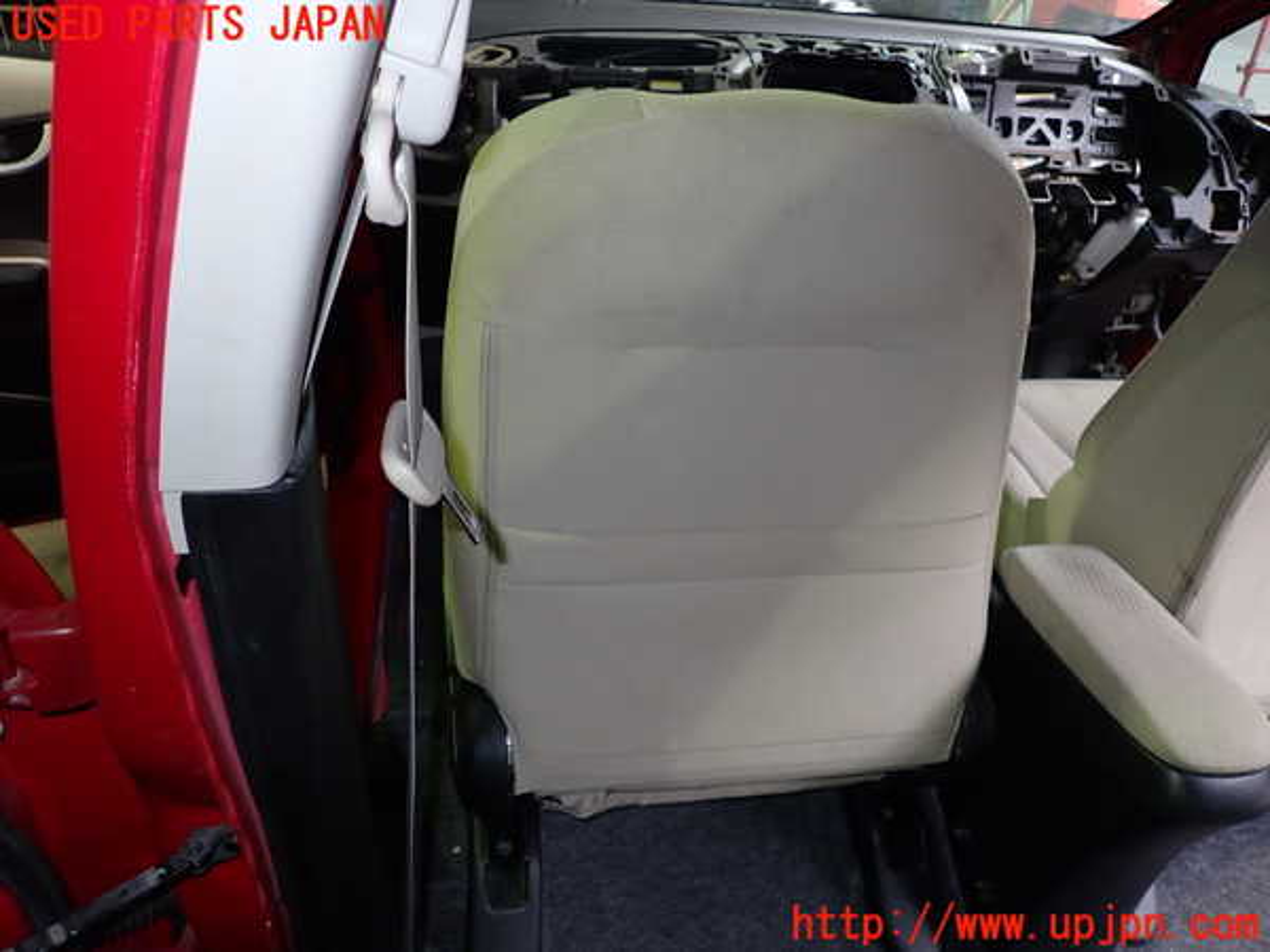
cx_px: 635
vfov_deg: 54.9
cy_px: 476
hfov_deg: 69.4
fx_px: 917
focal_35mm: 25
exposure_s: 1/30
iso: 200
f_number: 2
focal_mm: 4.5
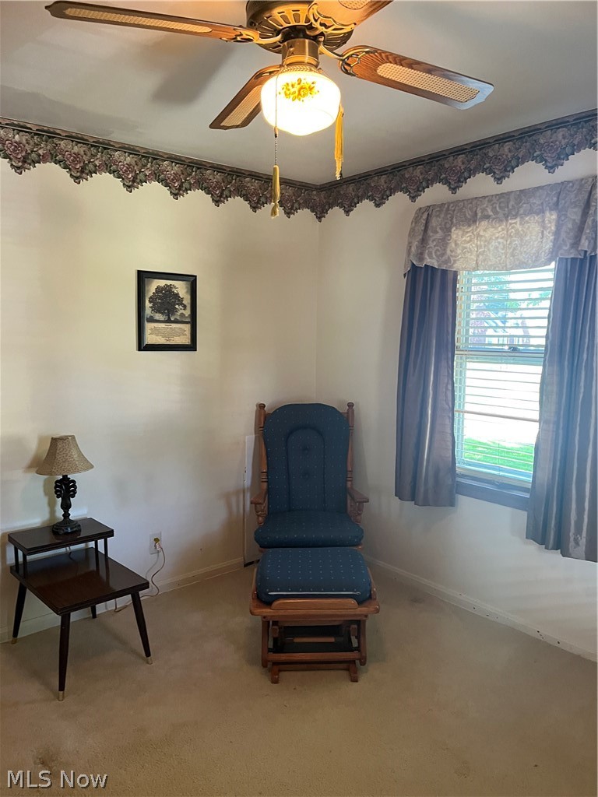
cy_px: 398
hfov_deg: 53.1
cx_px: 299
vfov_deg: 67.3
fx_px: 599
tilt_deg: -5.0
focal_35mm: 26
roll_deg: -2.3
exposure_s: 1/60
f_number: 1.6
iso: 200
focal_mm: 5.1
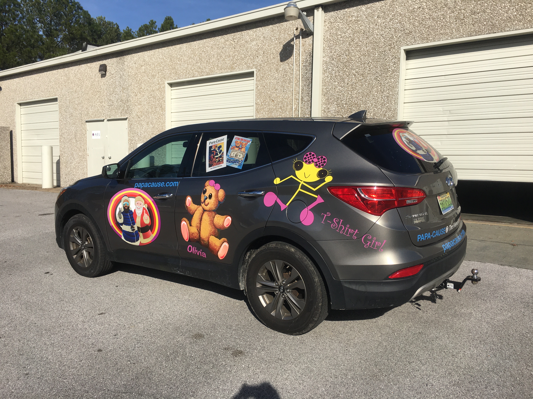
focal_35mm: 29
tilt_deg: -3.3
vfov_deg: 48.2
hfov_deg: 61.7
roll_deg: -1.5
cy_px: 200
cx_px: 266
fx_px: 447
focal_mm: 4.15
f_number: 2.2
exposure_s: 1/2198
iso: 25
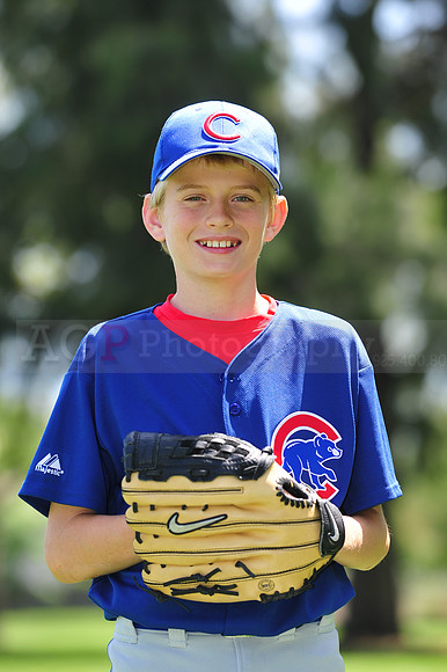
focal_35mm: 200
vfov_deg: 10.3
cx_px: 224
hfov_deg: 6.9
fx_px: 3729
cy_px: 336
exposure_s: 1/250
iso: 200
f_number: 5.6
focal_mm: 200
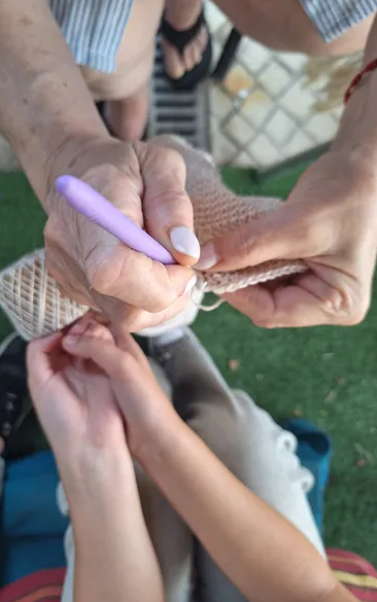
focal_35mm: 25
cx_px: 155
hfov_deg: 49.1
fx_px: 411
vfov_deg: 72.5
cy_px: 303
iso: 40
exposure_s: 1/50
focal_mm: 5.54
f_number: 1.8
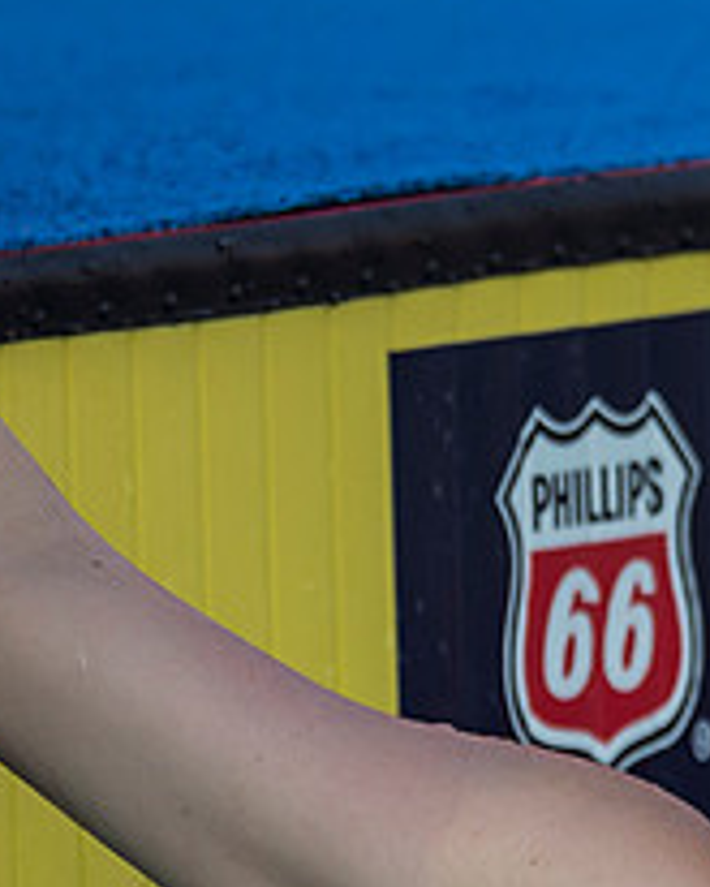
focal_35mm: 1614
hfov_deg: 1.0
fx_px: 42363
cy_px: 827
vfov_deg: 1.2
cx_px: 1247
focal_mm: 200
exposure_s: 1/1250
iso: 250
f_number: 2.8
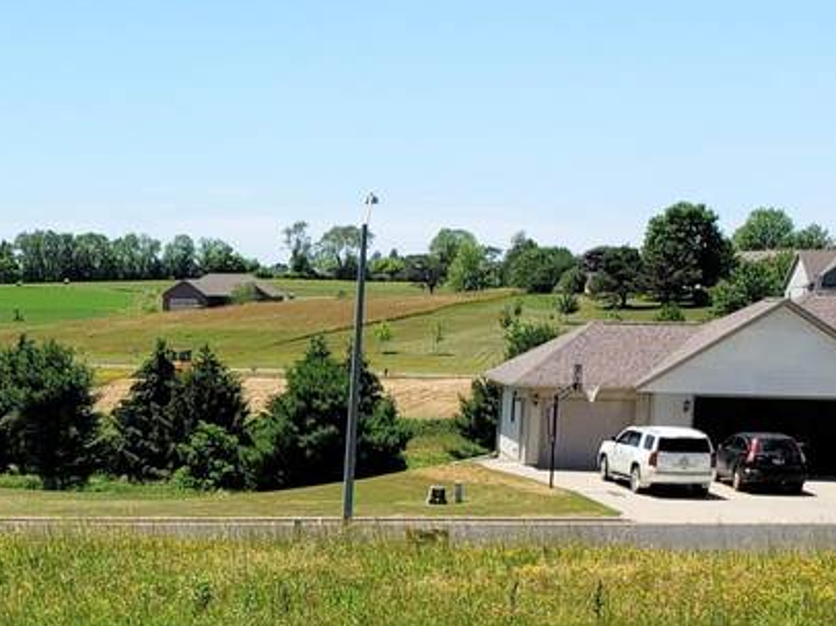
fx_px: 1979
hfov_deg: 21.5
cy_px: 550
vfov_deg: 17.7
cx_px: -253
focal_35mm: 82
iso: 50
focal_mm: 4.3
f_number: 2.4
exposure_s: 1/1391
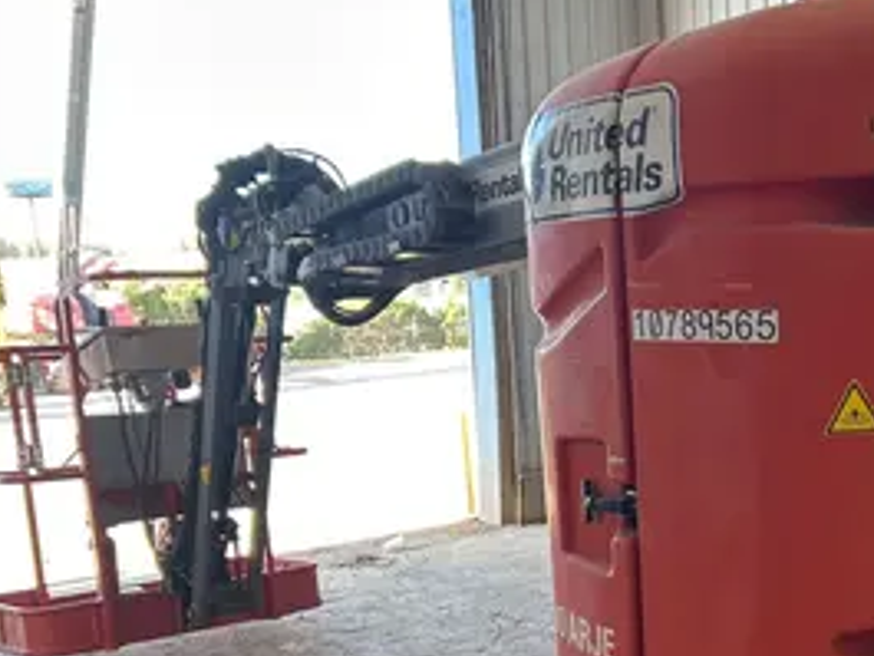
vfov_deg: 26.5
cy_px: 532
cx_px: 749
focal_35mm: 54
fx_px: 1364
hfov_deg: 34.0
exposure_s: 1/120
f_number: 1.5
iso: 50
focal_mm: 5.7
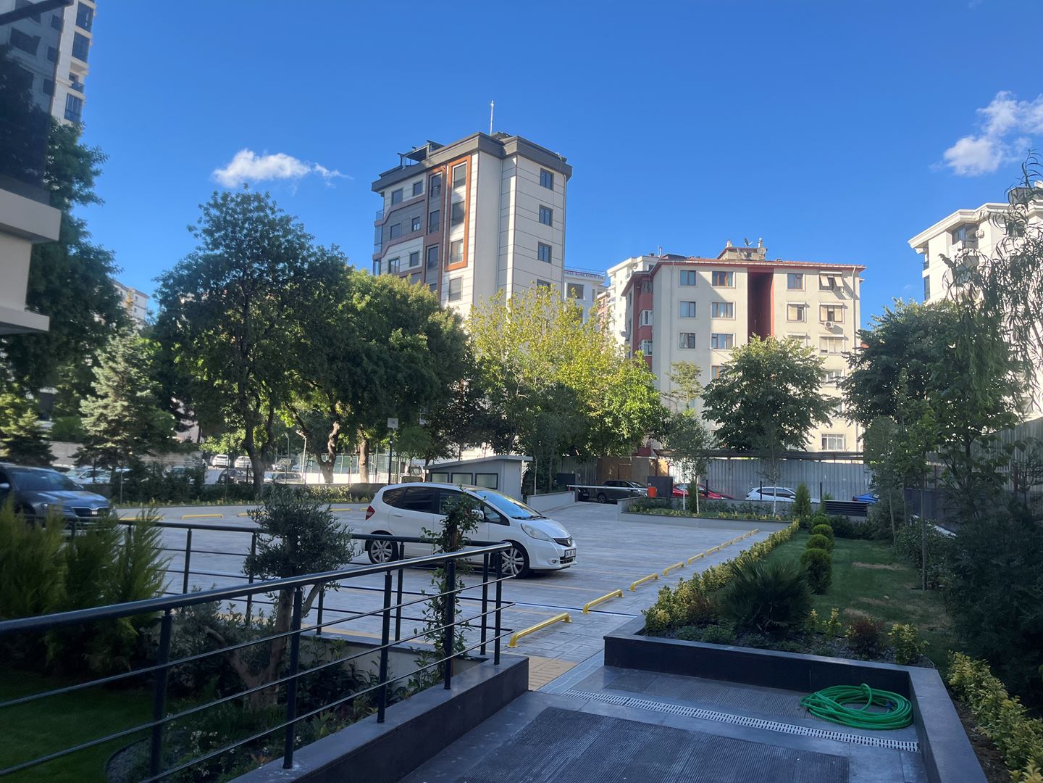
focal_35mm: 26
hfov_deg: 67.3
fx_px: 783
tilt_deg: +3.7
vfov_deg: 53.1
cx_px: 522
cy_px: 392
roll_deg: -0.1
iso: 50
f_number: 1.6
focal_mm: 5.1
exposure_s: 1/1163
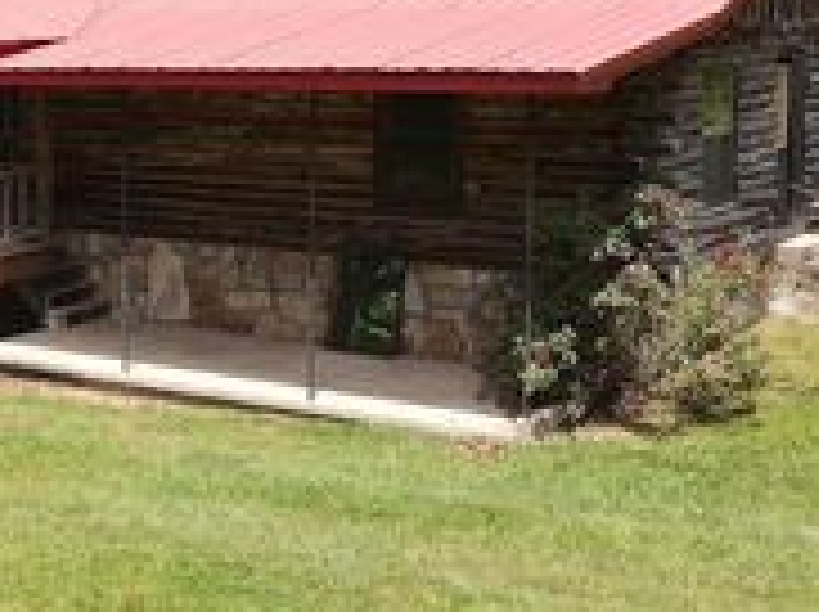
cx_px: 94
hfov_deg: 28.4
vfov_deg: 21.9
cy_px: 133
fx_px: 1559
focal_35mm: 66
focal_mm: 4.5
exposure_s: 1/20
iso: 100
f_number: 2.8
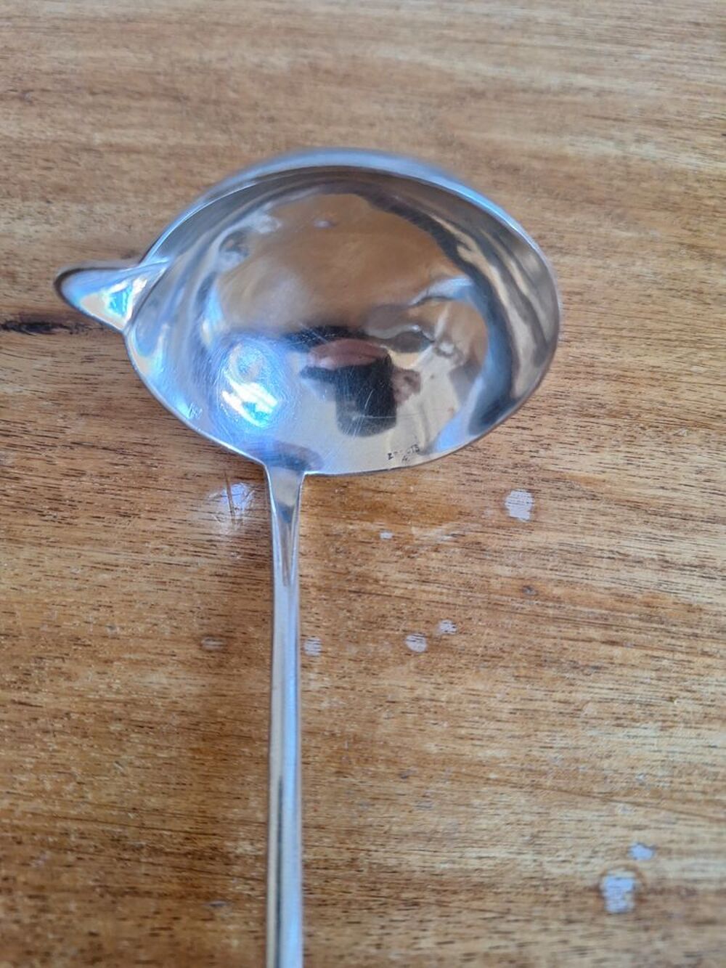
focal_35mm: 23
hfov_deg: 58.9
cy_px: 484
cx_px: 363
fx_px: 643
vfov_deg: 73.9
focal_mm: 5.54
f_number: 1.8
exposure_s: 1/50
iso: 250
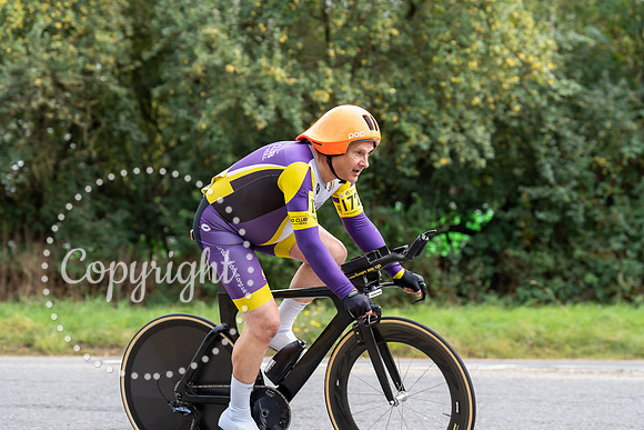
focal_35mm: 102
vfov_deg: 13.4
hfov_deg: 20.0
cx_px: 322
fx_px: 1825
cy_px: 215
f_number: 4
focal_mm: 102
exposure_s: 1/1000
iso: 640
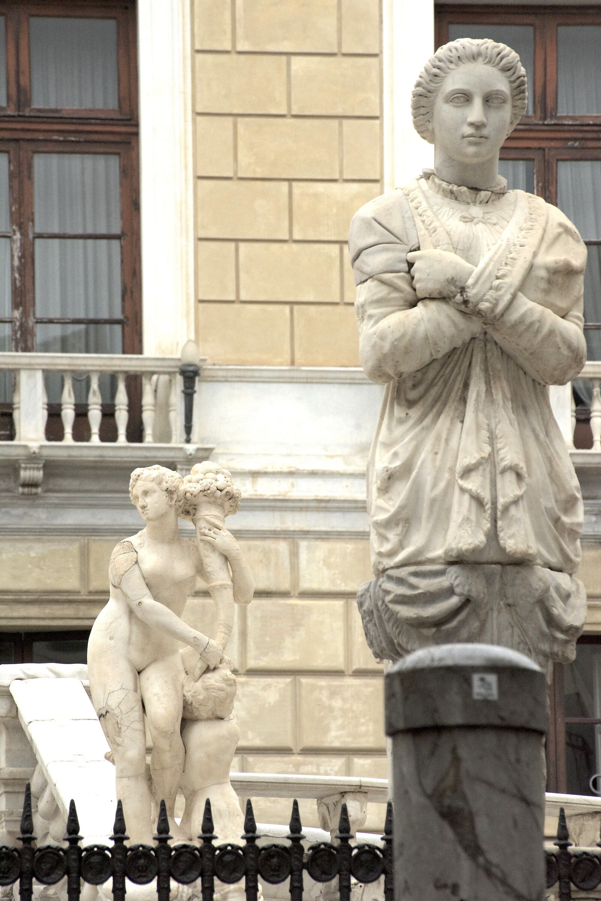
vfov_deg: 6.9
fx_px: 7505
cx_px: 300
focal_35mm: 300
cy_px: 450
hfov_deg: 4.6
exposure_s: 1/640
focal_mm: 300
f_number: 13
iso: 3200
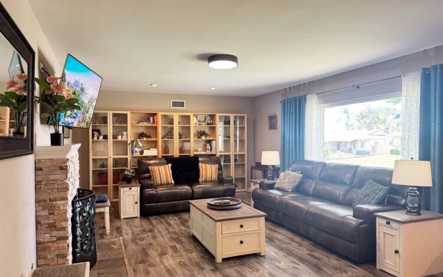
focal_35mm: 26
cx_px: 222
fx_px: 314
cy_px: 144
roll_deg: +0.6
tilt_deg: -1.2
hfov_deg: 70.4
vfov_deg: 47.6
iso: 200
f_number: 1.78
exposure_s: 1/120
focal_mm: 6.76
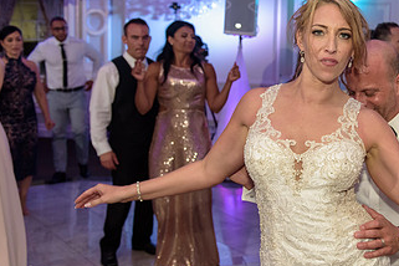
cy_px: 105
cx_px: 354
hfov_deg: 33.8
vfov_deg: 24.1
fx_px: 621
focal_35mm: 56
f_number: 3.2
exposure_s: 1/125
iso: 1600
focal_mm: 31
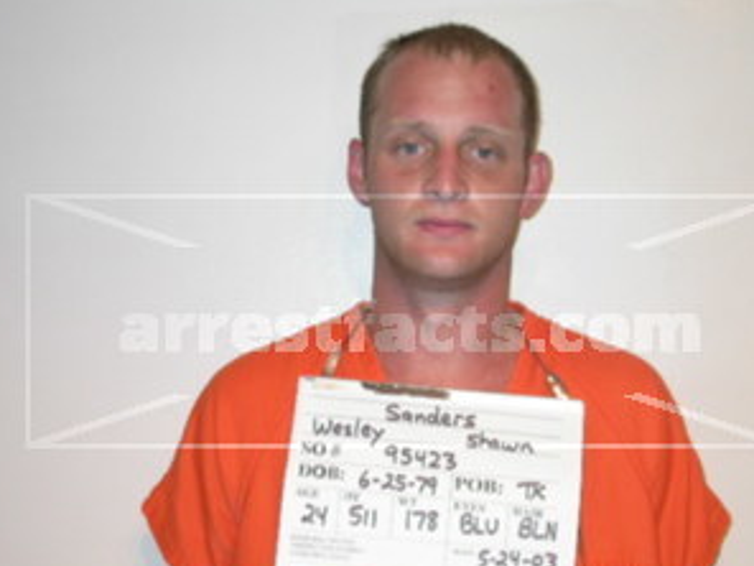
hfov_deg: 27.8
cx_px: 409
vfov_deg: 21.0
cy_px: 323
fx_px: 1525
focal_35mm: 70
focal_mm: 12.4
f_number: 3.1
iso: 100
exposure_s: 1/60.3
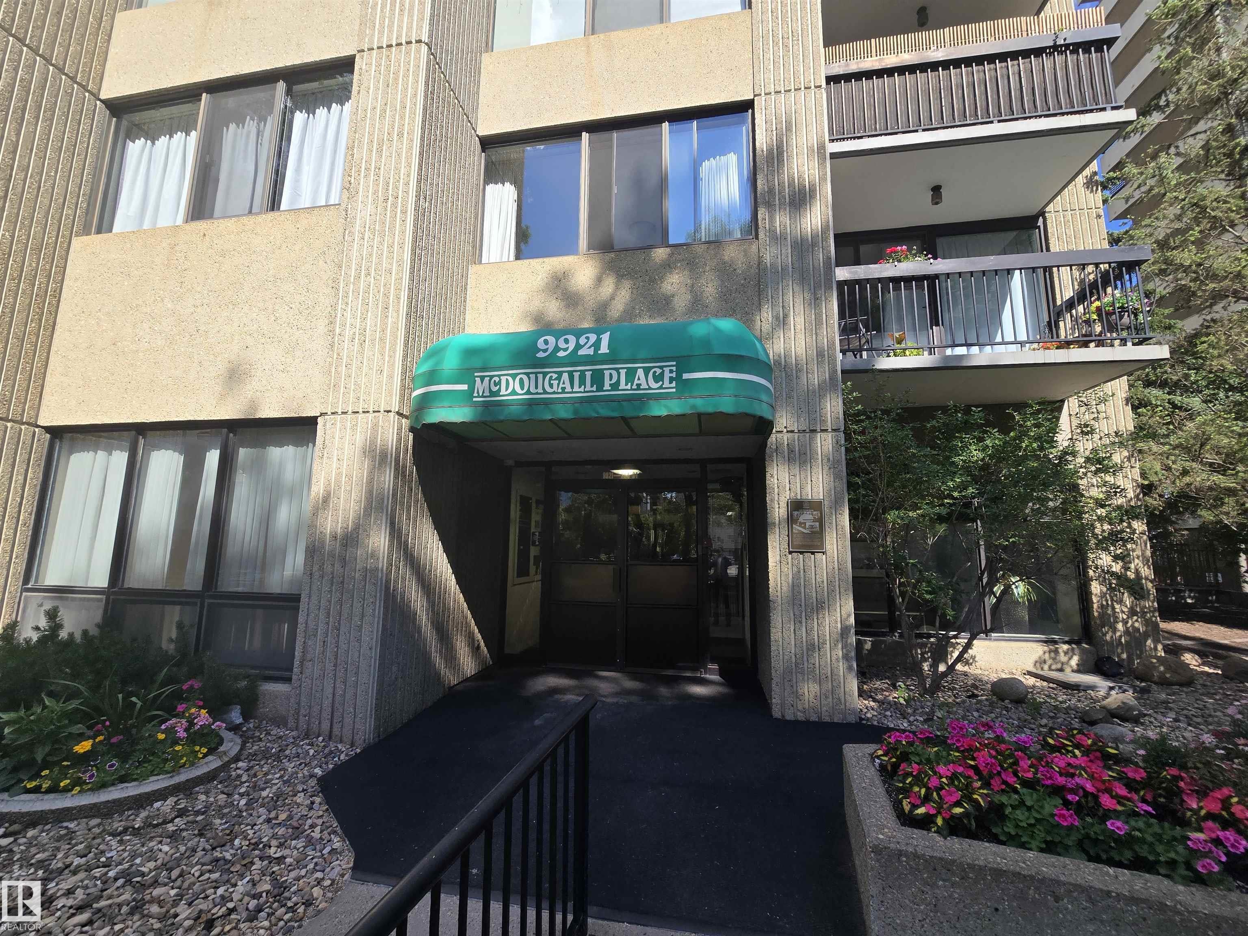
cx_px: 624
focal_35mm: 13
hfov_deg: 106.2
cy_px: 468
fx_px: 469
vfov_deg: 89.9
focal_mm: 2.2
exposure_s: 1/1129
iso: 50
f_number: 2.2
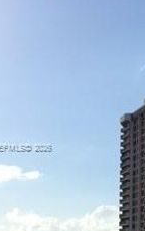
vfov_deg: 23.2
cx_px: 197
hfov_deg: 14.0
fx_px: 562
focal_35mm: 89
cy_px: 147
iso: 32
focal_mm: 4.15
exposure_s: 1/3968
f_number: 2.2
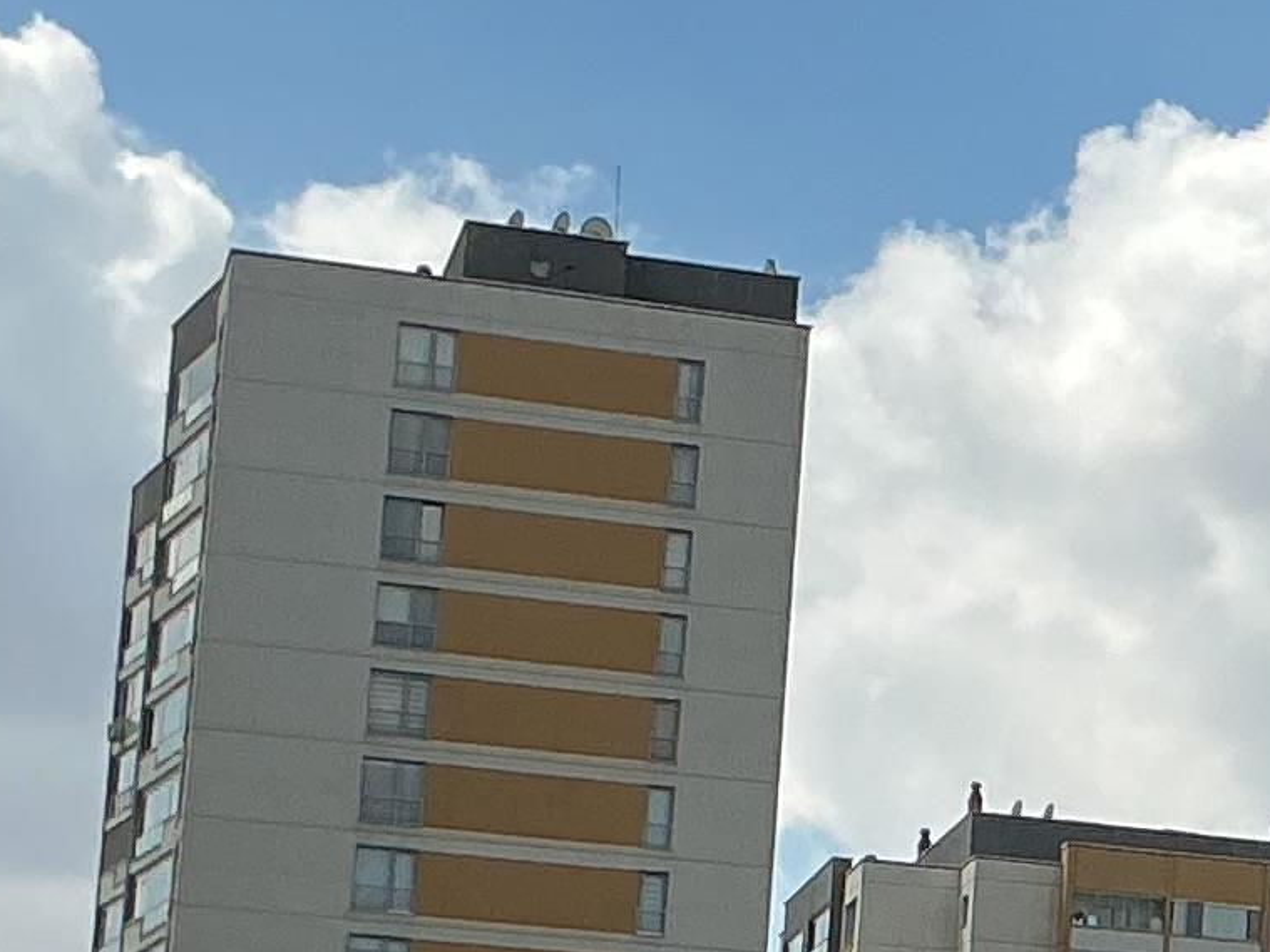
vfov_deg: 9.6
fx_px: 5649
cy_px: 969
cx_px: 2043
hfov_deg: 12.1
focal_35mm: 154
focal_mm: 3
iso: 25
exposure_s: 1/3322
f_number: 1.8
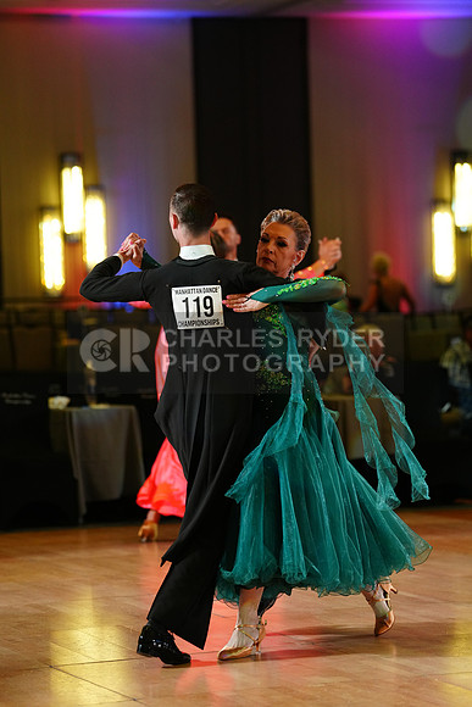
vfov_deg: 16.1
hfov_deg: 10.8
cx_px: 236
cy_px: 354
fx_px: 2496
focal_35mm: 127
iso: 2000
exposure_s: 1/500
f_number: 2.8
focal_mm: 127
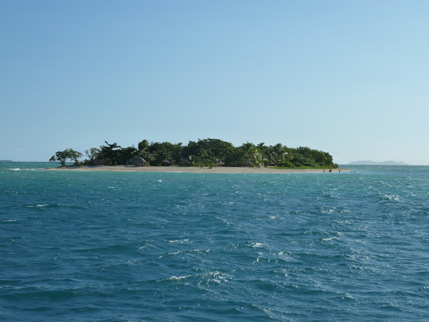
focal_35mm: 72
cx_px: 214
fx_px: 892
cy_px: 161
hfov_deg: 27.0
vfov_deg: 20.4
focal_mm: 11.9
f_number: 5.6
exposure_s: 1/640
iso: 125
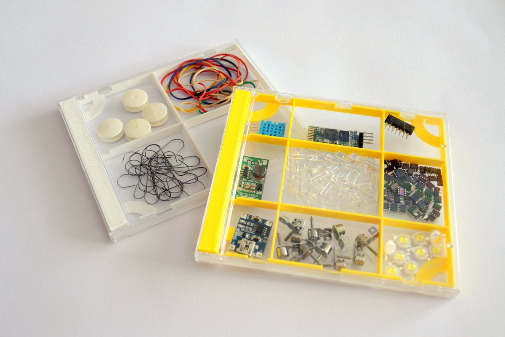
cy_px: 168
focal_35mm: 38
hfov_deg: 51.3
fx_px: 526
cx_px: 252
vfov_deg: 35.5
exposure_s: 1/13
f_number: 4.5
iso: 400
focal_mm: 25
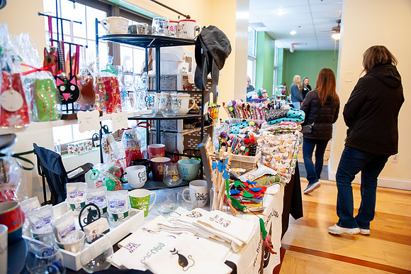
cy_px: 137
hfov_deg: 73.8
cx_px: 206
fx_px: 274
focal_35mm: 24
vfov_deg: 53.1
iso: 2500
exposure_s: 1/125
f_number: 3.5
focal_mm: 24
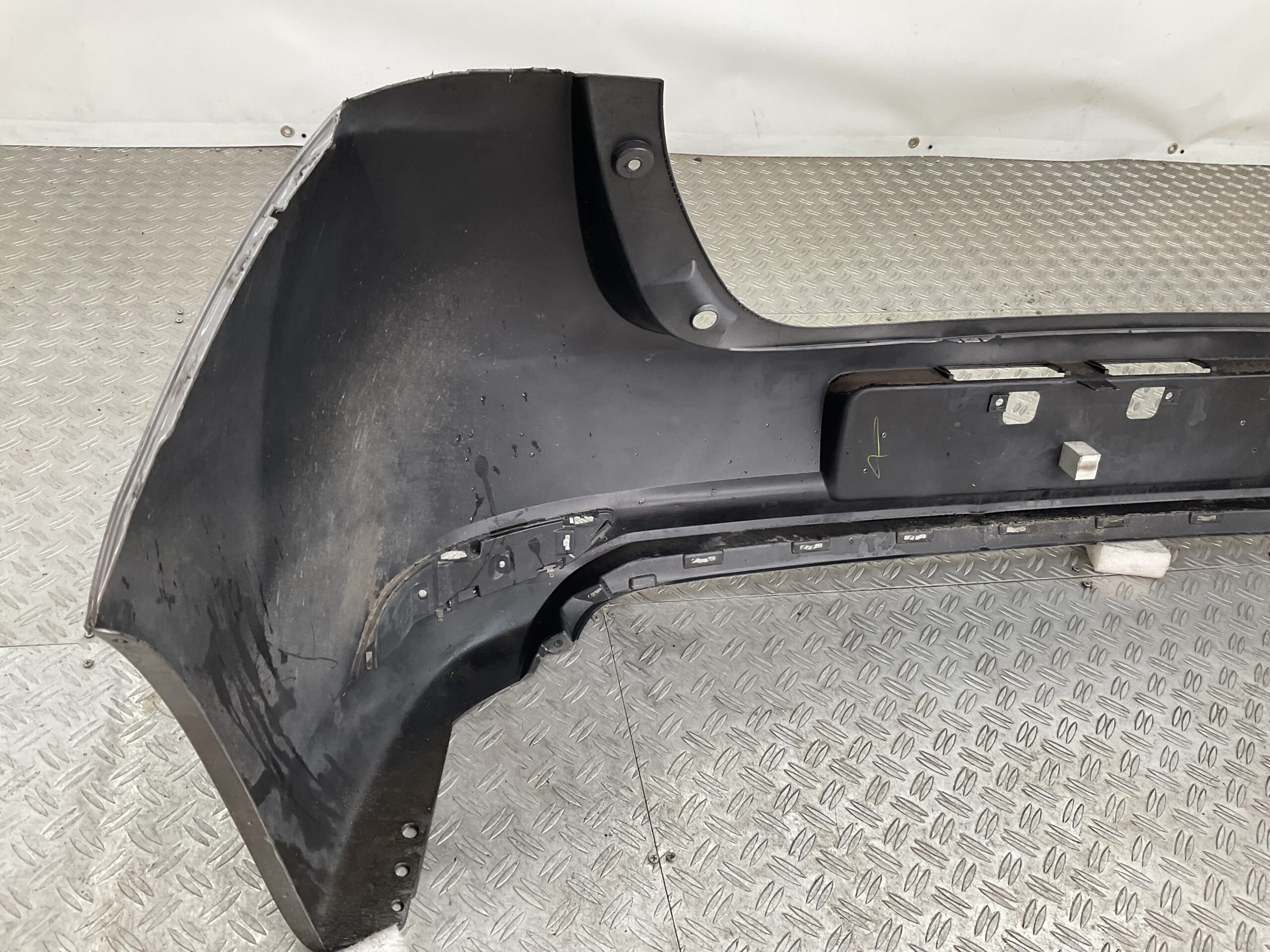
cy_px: 476
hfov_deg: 61.7
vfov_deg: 48.2
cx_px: 635
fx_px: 1064
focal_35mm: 29
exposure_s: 1/120
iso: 40
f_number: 1.8
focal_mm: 3
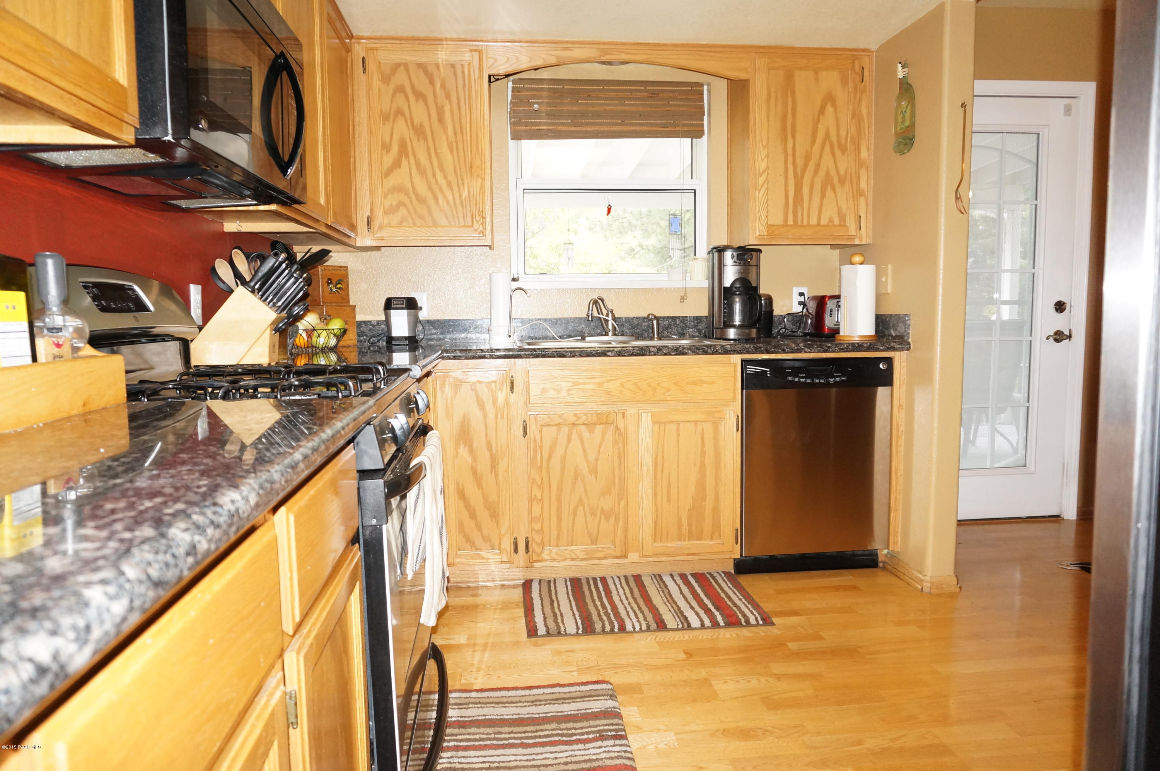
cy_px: 386
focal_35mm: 24
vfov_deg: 53.0
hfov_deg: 73.8
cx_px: 580
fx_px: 772
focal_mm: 16
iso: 1600
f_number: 4
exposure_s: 1/160
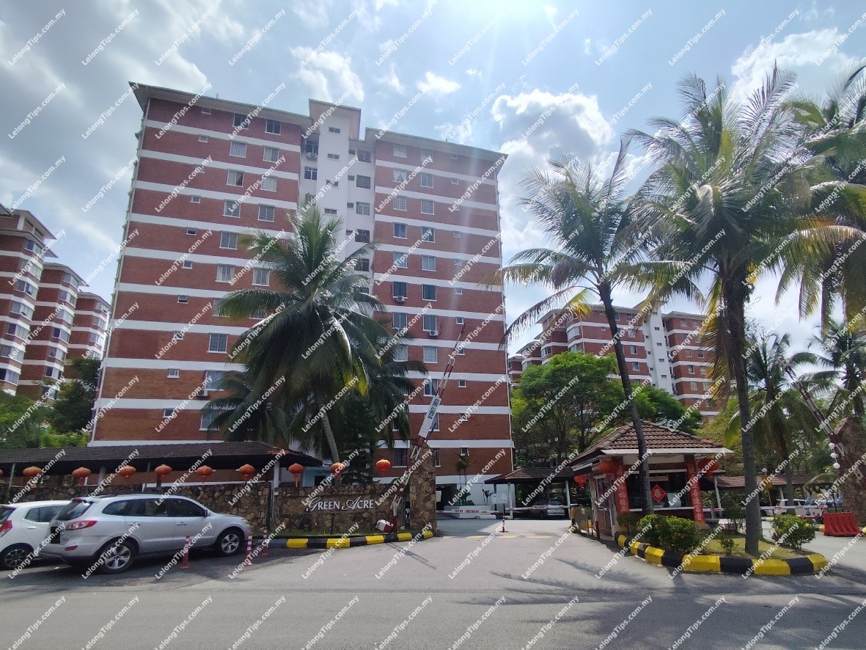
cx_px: 433
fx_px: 400
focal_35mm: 16
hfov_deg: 94.5
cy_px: 325
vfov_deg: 78.1
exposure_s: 1/6909
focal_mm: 1.65
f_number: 2.2
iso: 50
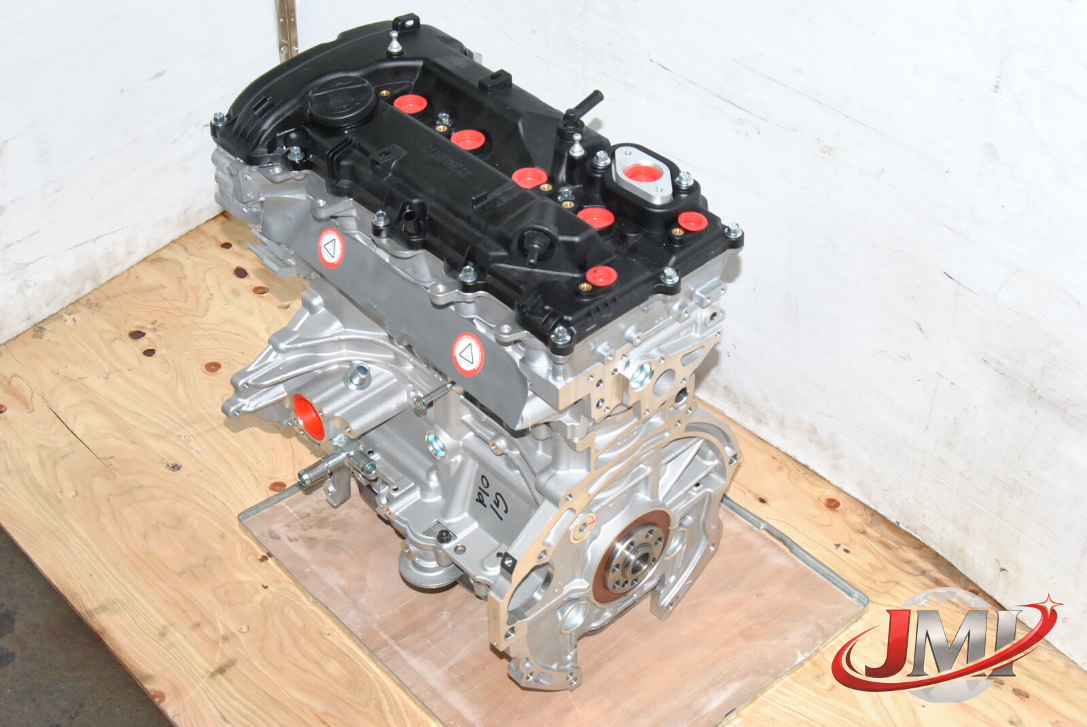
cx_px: 544
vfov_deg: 28.2
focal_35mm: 48
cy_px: 364
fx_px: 1451
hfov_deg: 41.1
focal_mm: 32
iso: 800
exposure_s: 1/200
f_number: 13
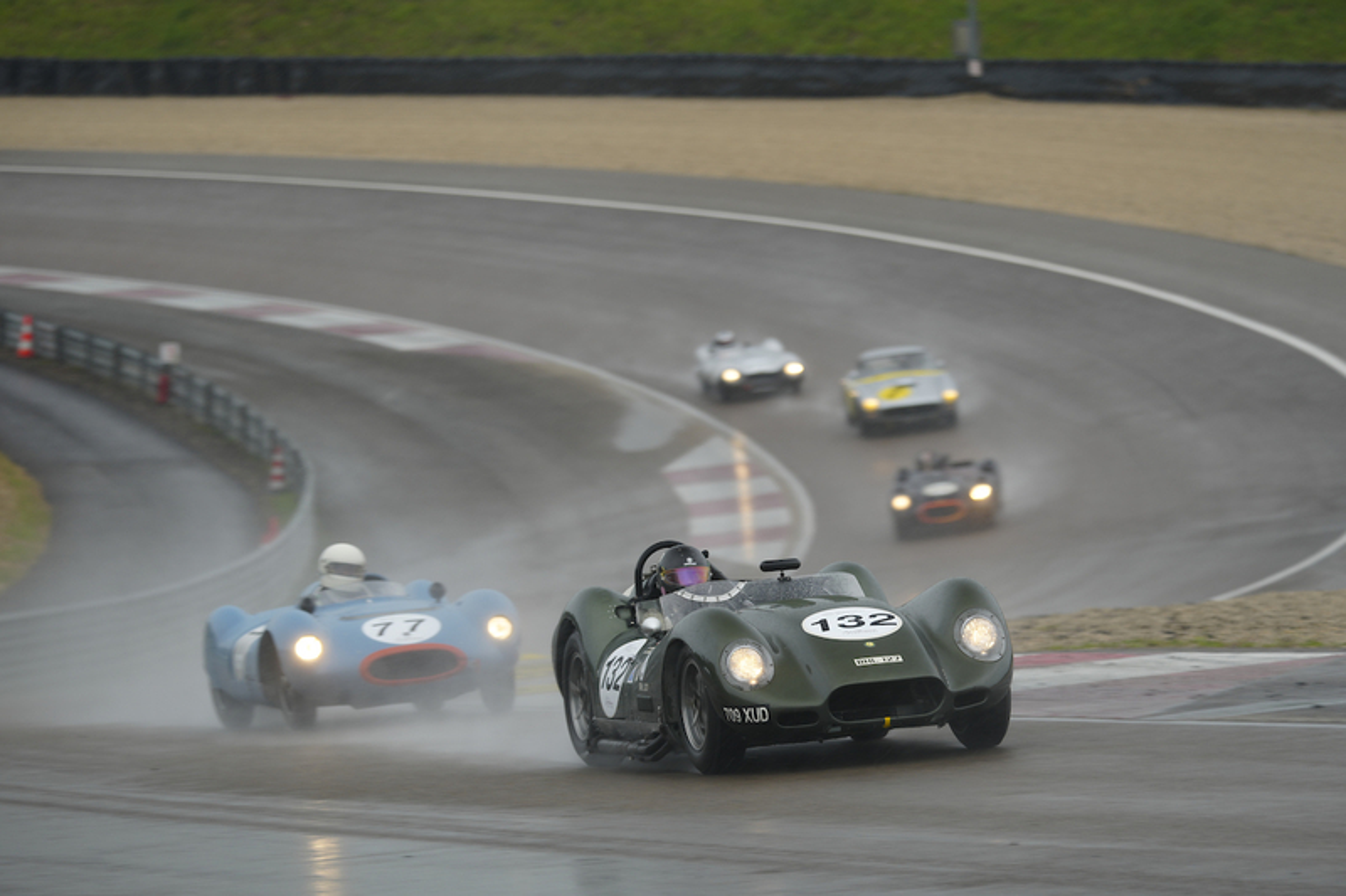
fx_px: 12298
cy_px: 448
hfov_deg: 6.3
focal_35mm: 329
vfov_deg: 4.2
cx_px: 673
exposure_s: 1/160
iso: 160
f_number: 6.3
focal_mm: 329
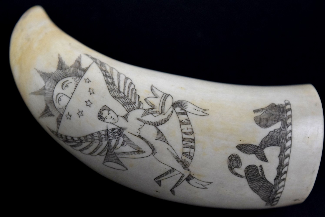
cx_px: 162
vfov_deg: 16.6
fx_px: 745
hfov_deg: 24.6
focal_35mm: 82
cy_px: 108
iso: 1600
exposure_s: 1/2000
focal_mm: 55
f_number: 5.6
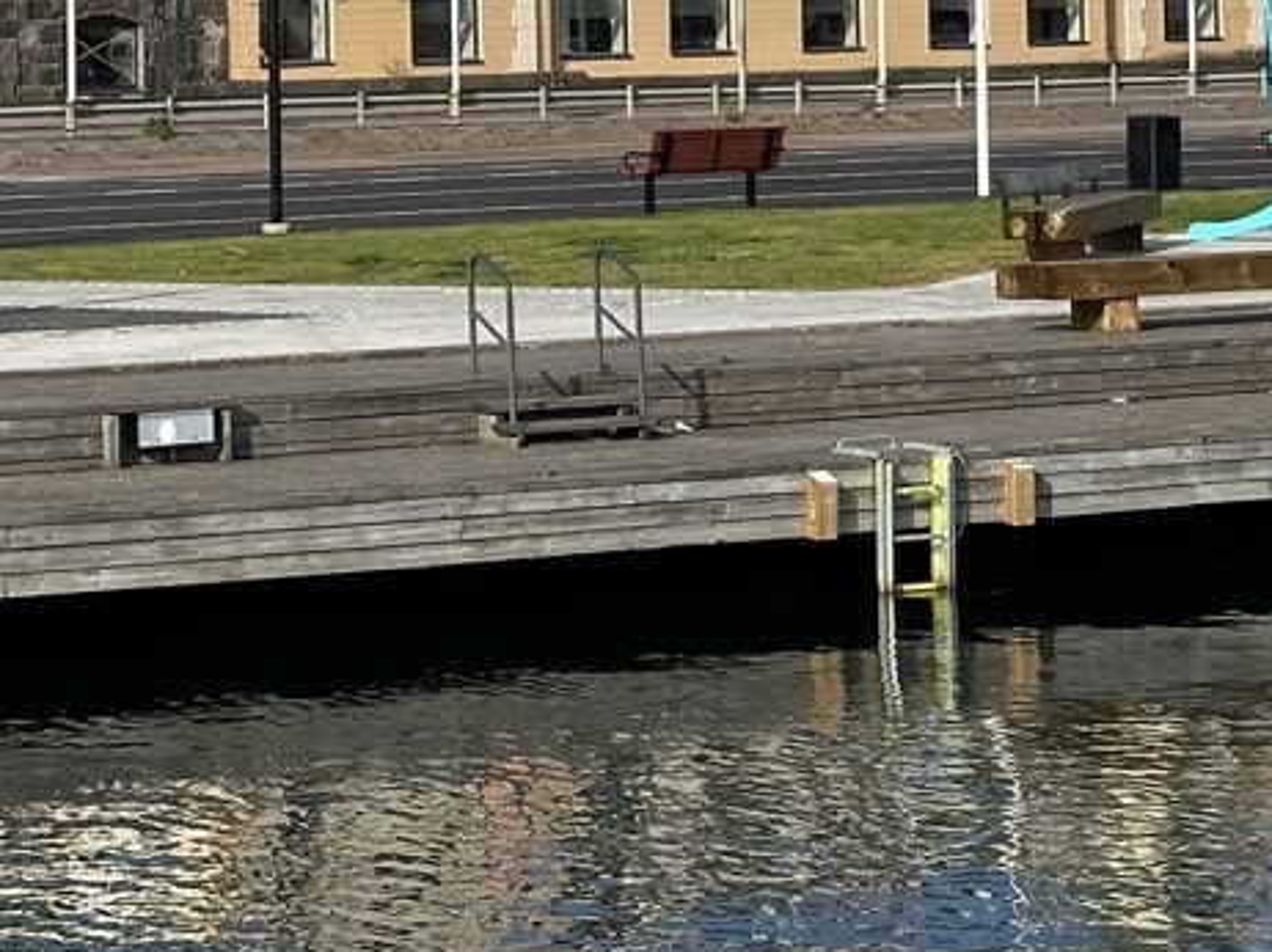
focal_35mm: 133
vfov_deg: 11.0
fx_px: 4885
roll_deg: +2.1
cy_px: -113
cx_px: 396
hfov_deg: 14.8
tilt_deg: +1.4
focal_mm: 6.86
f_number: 1.78
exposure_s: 1/5556
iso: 64
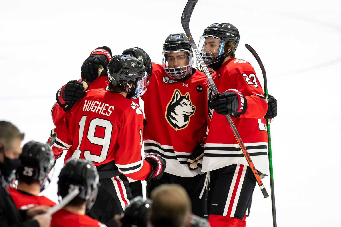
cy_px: 97
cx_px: 172
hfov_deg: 4.7
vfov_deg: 3.1
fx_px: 4146
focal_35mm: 438
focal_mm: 300
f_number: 4.5
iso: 5000
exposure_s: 1/640
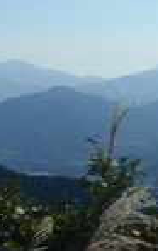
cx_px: 503
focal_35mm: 120
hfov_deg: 8.7
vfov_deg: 17.4
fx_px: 824
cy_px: 134
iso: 64
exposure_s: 1/800
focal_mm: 5
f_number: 5
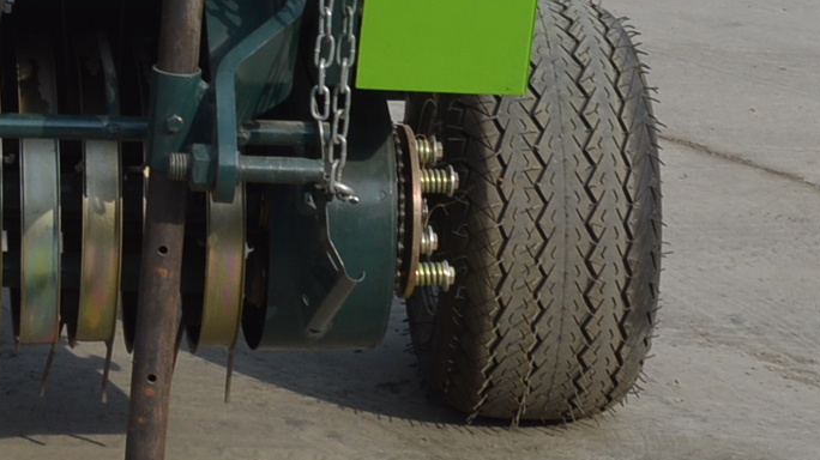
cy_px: -250
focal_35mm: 152
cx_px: -96
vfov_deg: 7.8
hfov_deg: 13.8
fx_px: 3303
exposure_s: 1/200
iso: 100
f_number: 7.1
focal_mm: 22
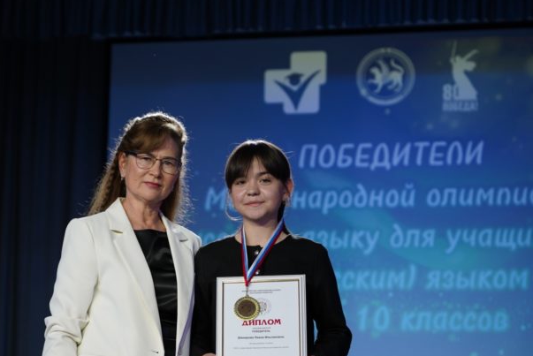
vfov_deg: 14.0
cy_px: 221
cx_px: 257
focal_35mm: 98
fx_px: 1452
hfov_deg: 20.8
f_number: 4
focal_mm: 77
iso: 800
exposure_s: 1/320
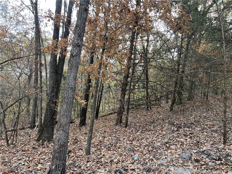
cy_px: 87
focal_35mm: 26
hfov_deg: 67.3
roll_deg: -4.2
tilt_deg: +4.5
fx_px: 174
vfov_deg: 53.1
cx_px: 116
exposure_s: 1/169
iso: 40
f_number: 1.5
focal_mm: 5.7
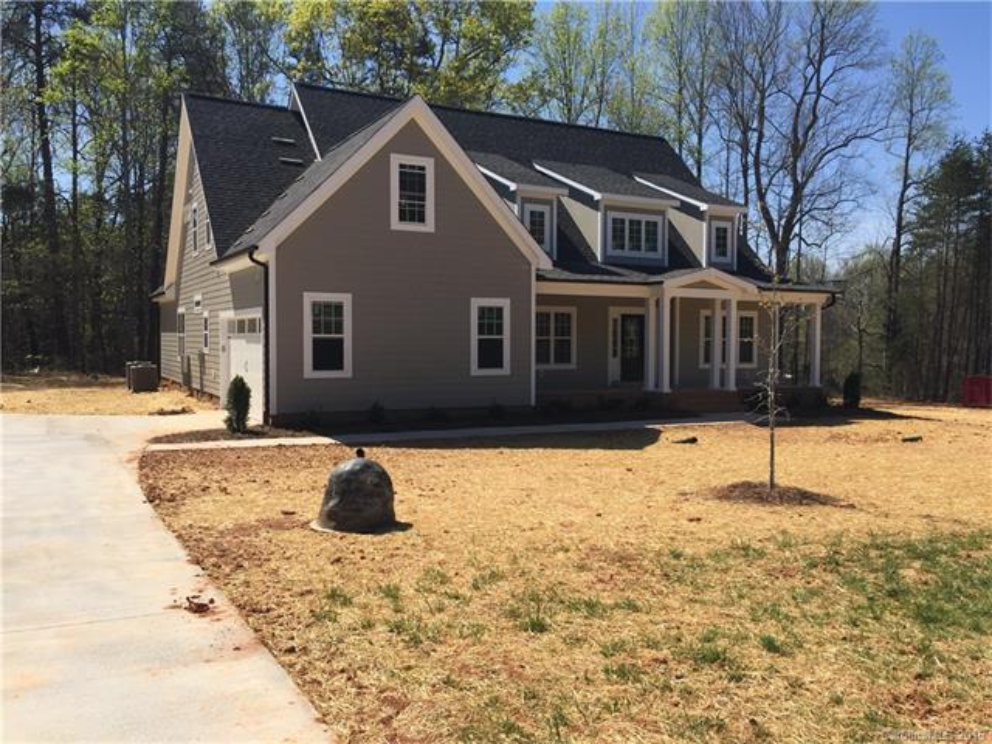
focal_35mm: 29
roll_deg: -2.5
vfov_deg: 48.2
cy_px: 372
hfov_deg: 61.7
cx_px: 496
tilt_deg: -1.9
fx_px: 831
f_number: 2.2
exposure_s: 1/2198
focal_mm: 4.15
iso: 32
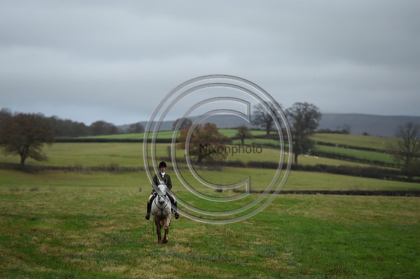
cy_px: 140
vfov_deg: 8.1
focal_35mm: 170
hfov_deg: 12.1
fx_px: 1982
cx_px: 210
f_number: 3.5
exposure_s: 1/1000
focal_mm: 170
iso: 800
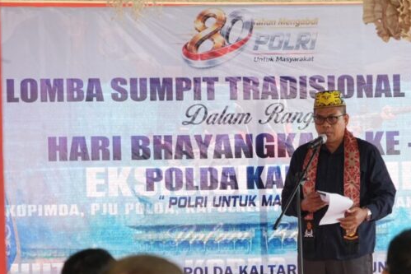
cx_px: 281
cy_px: 179
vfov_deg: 7.1
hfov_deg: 10.6
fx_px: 2215
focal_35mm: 194
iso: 1250
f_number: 6.3
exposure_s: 1/160
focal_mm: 126
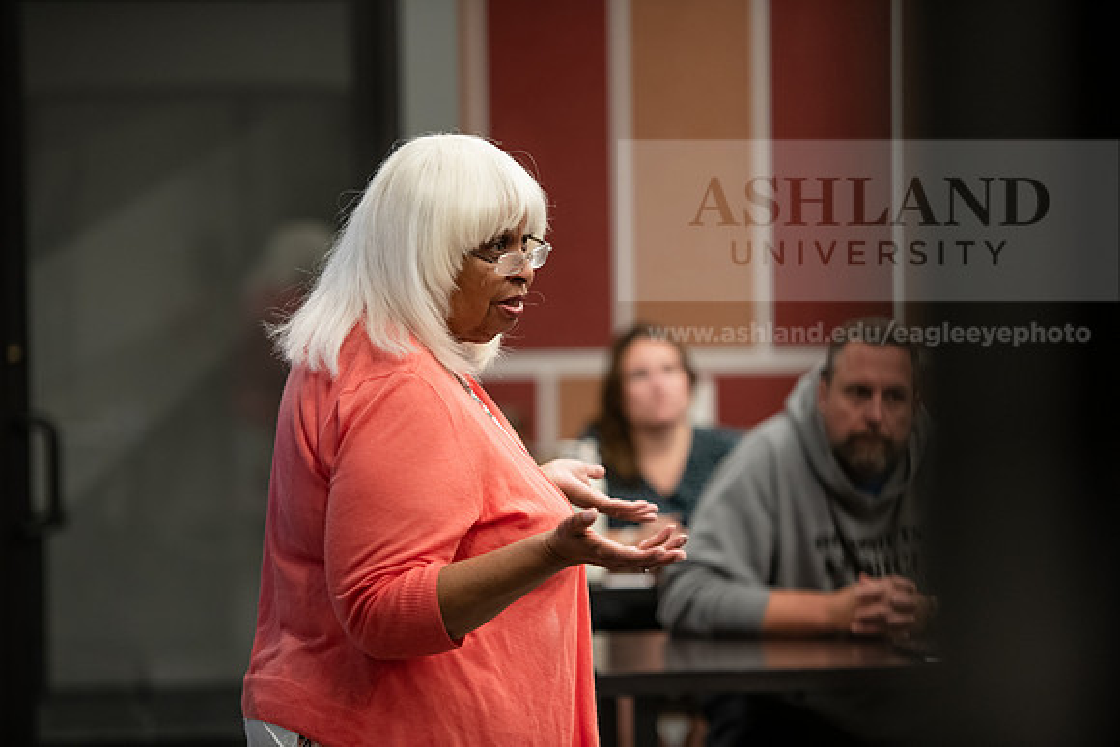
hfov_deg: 15.2
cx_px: 560
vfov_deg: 10.2
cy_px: 374
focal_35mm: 135
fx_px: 4201
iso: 1250
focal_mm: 135
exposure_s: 1/200
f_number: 2.8
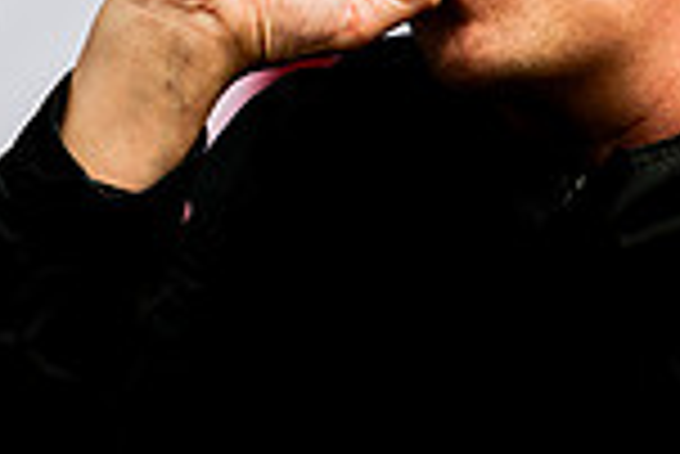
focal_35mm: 767
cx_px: 378
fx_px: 14501
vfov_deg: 1.8
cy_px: 182
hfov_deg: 2.7
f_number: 4.5
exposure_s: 1/5000
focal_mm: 200
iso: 400
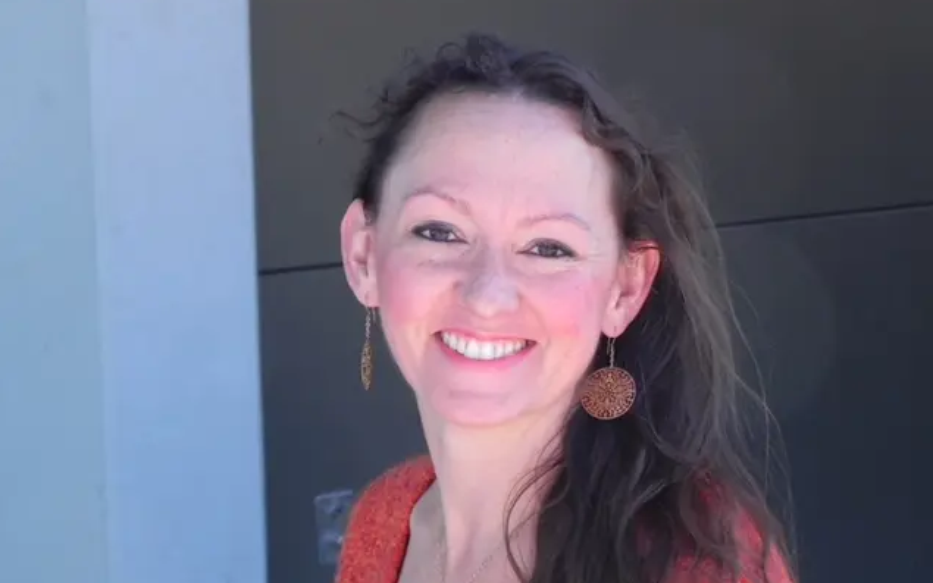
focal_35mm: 125
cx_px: 464
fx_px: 3179
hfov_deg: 16.7
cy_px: 332
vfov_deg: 10.5
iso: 160
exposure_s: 1/151
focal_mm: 20.8
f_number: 4.5
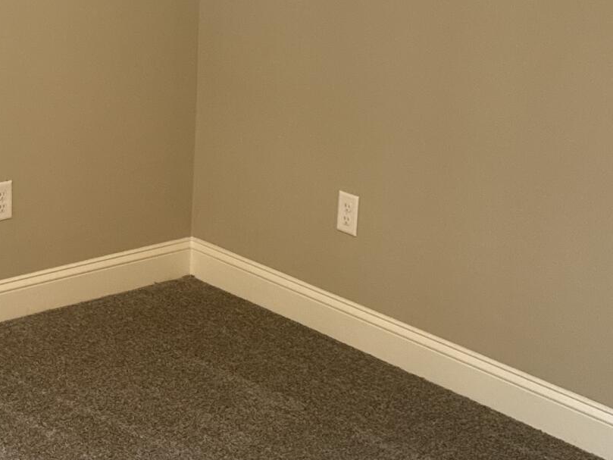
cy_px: 112
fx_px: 1576
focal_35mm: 89
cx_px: -57
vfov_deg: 16.5
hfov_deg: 21.0
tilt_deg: -14.4
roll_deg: +0.3
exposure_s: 1/60
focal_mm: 6.76
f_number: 1.78
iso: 250
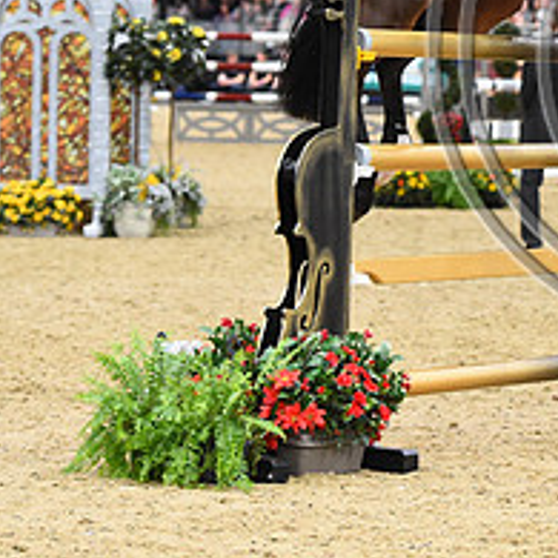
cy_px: 11
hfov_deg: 7.4
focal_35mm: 233
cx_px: 690
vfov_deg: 7.5
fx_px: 4249
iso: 5000
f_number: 3.5
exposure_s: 1/800
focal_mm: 92
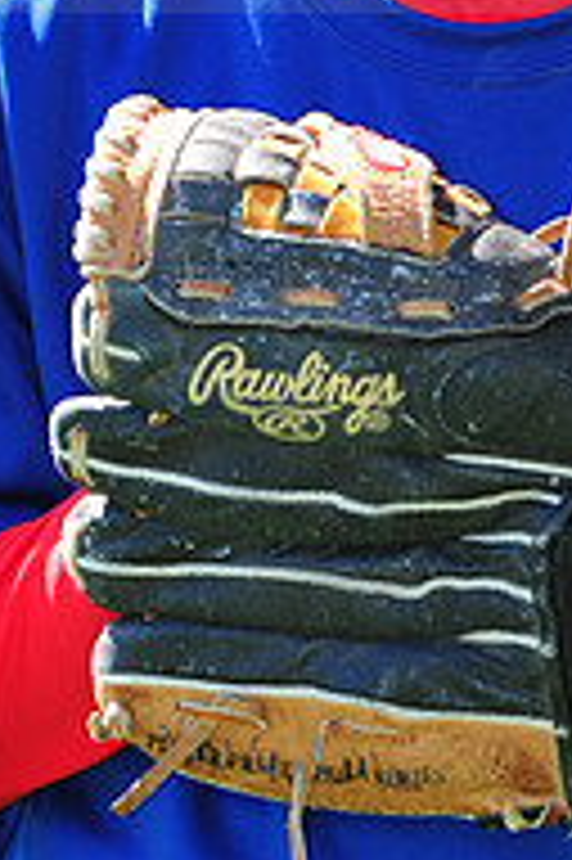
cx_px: 455
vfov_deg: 3.7
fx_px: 13418
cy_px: -131
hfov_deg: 2.4
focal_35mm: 562
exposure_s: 1/250
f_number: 5.6
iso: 200
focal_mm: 185
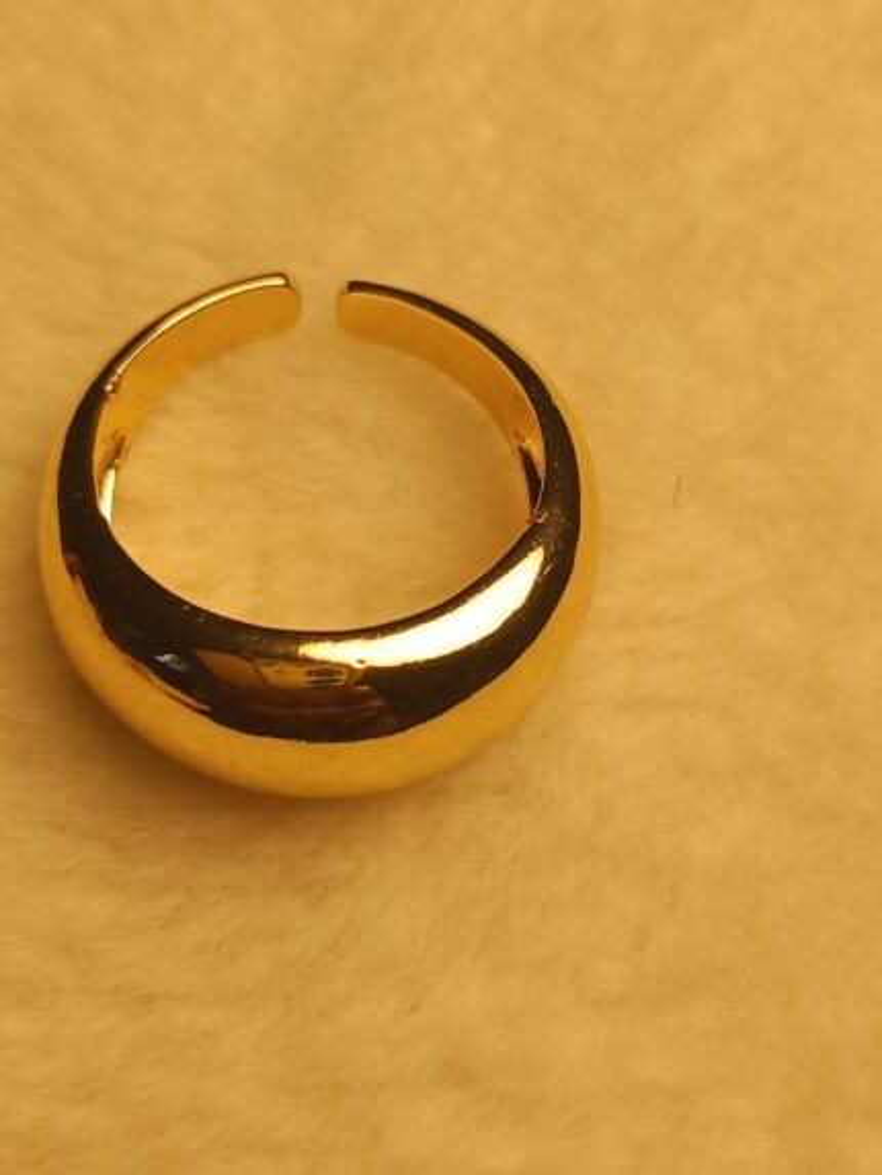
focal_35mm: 54
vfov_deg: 35.5
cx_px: 441
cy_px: 588
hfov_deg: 27.0
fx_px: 1834
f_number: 1.8
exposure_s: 1/141
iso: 50
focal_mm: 3.98
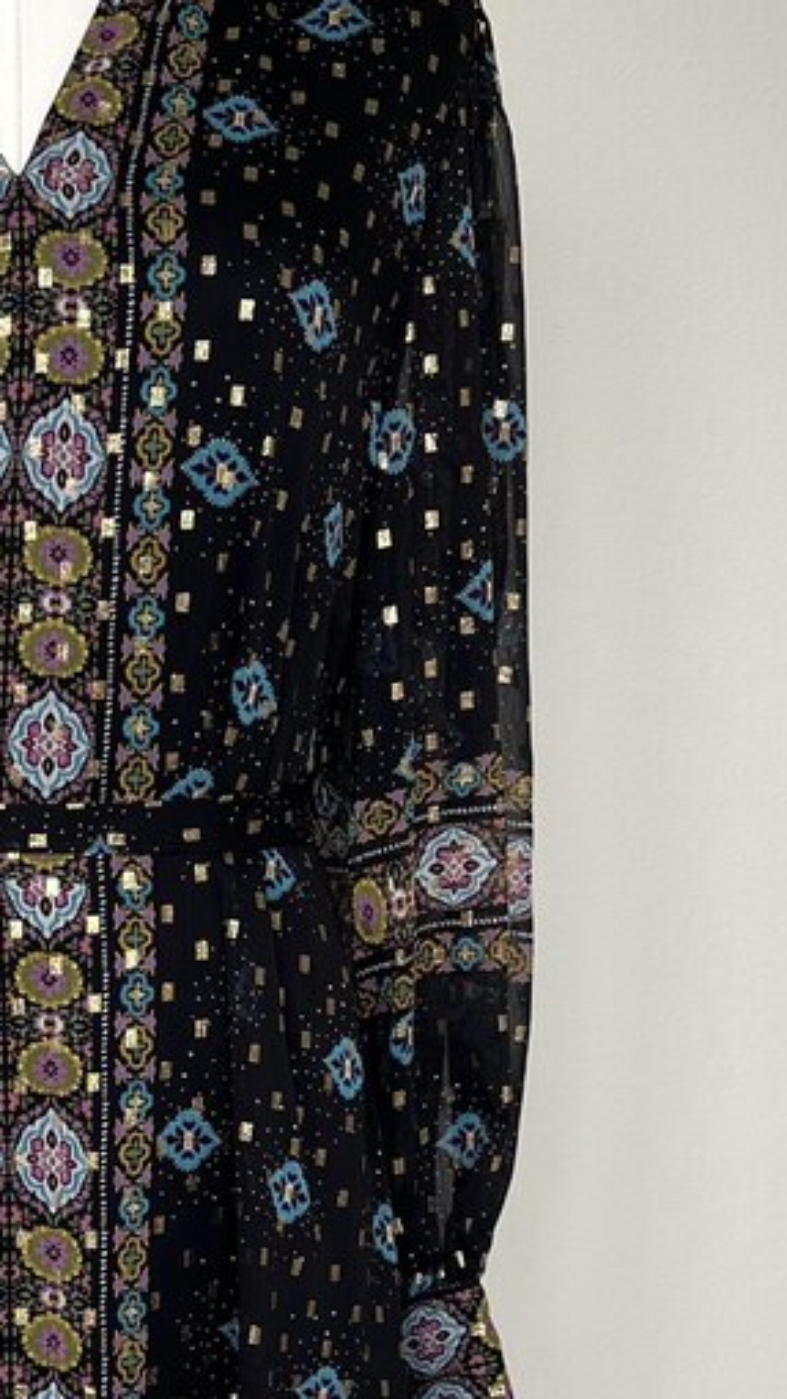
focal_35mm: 74
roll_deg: -2.1
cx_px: 55
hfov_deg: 16.1
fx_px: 2744
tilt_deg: -12.3
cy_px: 989
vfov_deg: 28.3
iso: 80
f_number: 1.6
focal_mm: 5.1
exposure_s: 1/121
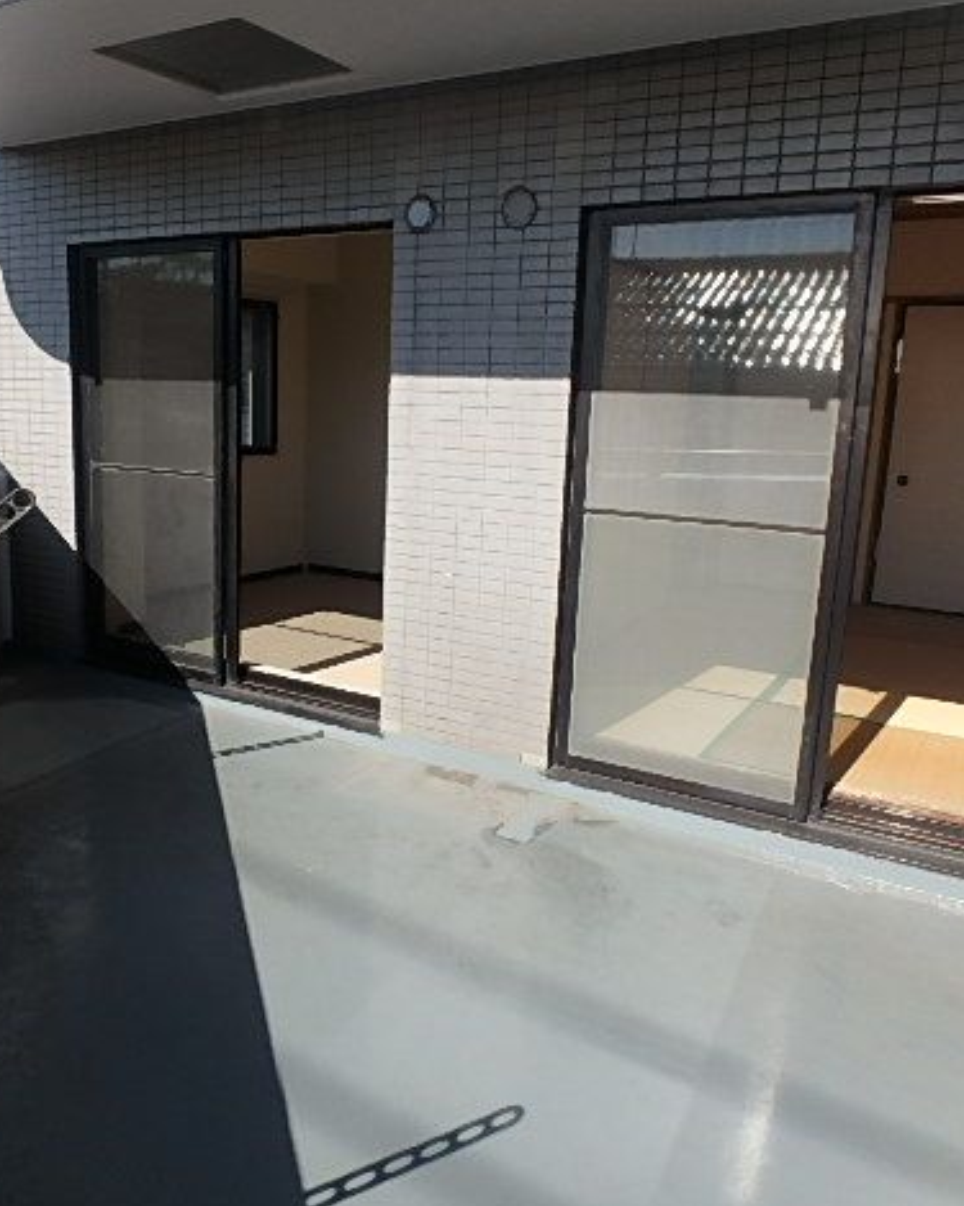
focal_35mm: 28
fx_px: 999
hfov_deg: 51.1
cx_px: 373
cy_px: 607
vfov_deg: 62.2
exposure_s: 1/1000
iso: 125
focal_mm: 3.7
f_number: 3.5
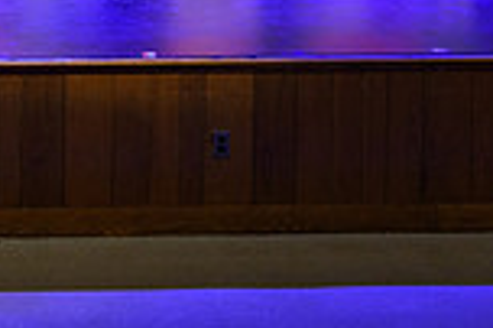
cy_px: -346
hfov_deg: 12.5
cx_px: 1
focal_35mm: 162
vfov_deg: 8.0
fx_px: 2216
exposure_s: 1/100
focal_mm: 38
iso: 1000
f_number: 3.2
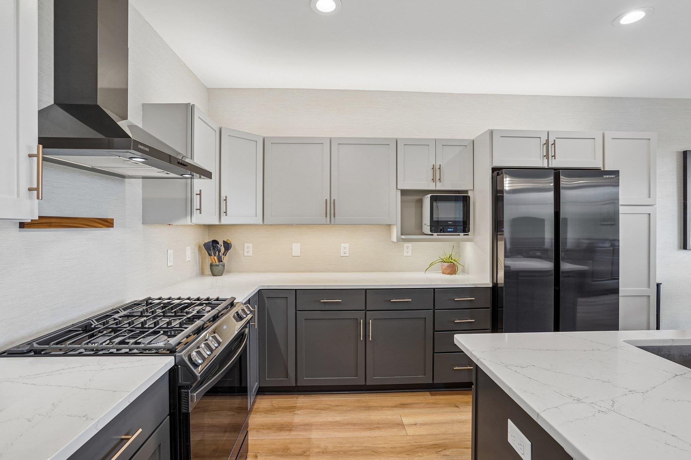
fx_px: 307
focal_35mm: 16
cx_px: 346
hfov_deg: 96.7
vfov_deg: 73.7
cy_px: 230
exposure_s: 1/13
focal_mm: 16
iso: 320
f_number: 8
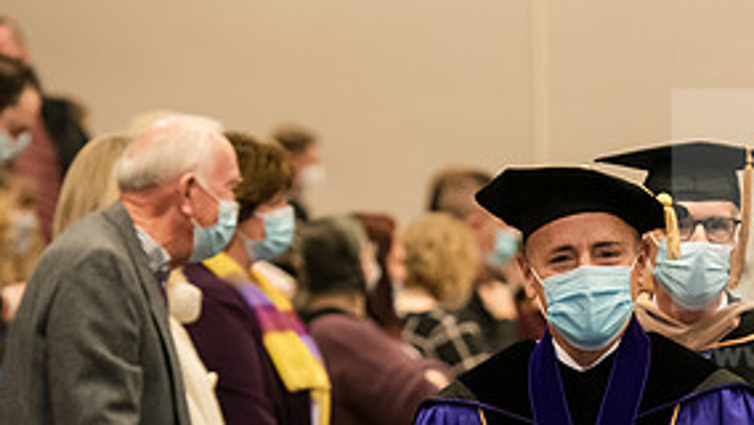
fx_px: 6200
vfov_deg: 3.9
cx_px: 592
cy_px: 410
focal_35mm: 310
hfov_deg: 7.0
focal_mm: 145
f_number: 4
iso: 2000
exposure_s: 1/200
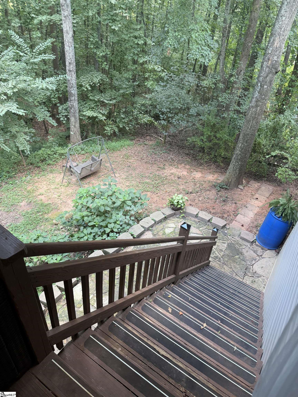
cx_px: 149
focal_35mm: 24
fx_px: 275
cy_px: 198
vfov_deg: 71.6
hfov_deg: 56.8
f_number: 1.78
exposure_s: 1/82
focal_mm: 6.76
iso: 200
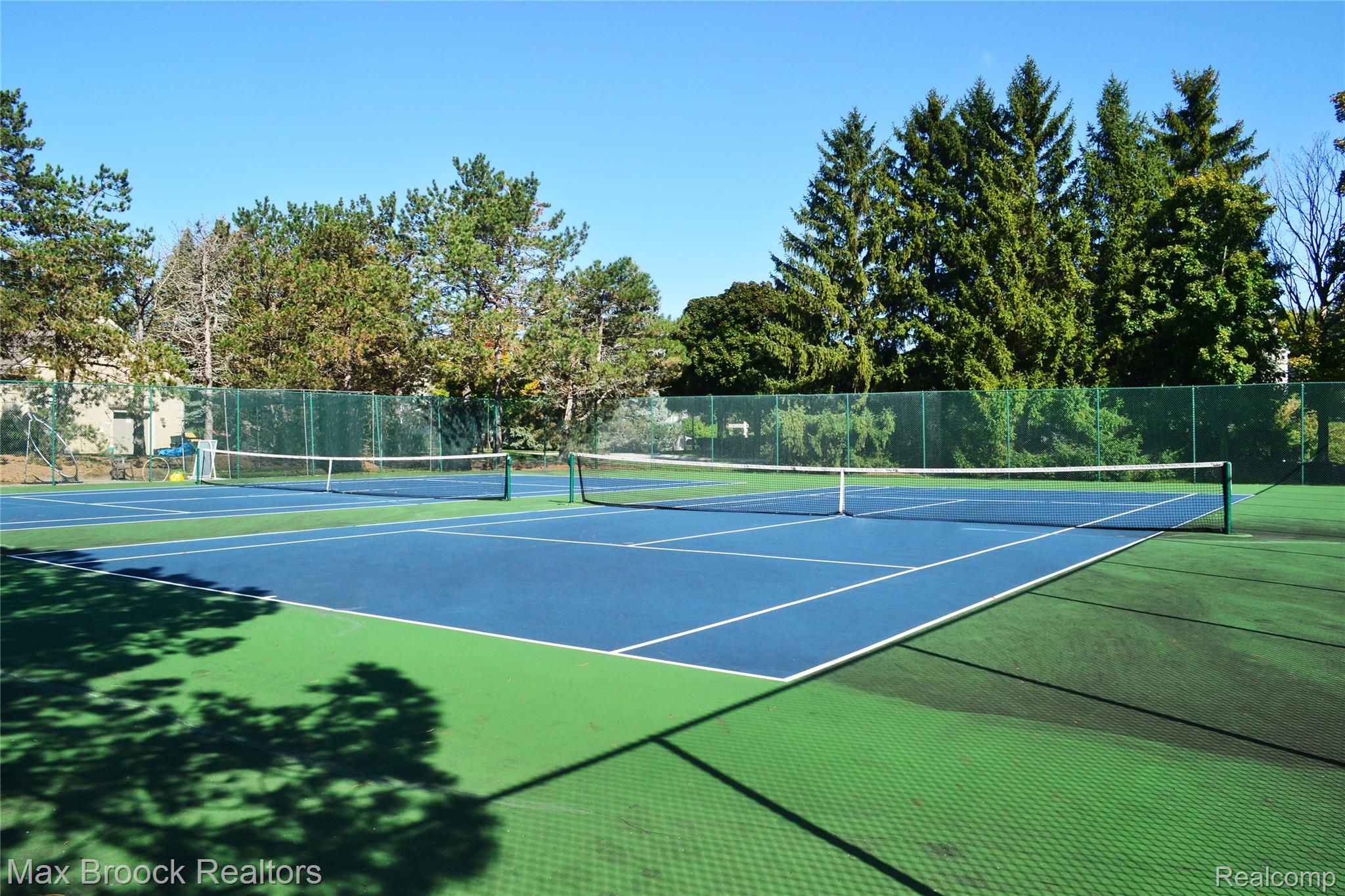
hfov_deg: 67.4
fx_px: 1009
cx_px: 672
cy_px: 448
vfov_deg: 47.9
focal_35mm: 27
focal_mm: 18
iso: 400
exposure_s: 1/400
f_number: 11
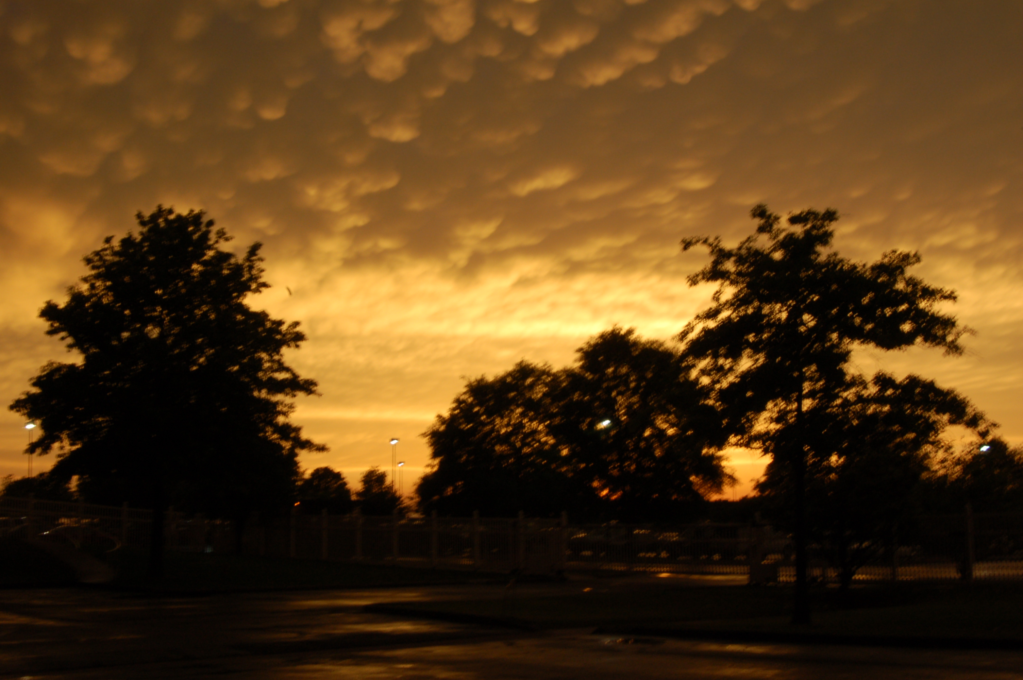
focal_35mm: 48
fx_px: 1363
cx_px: 512
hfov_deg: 41.1
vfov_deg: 28.0
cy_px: 340
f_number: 29
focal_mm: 32
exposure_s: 1/10
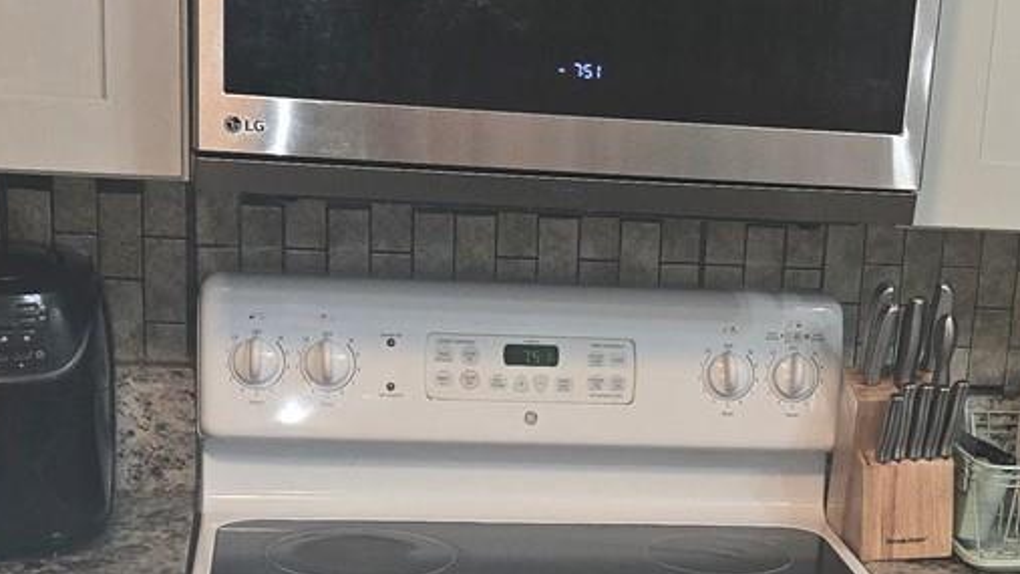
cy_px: 578
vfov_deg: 15.0
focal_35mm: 79
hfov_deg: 26.7
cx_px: 652
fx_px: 2136
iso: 100
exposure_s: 1/40
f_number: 1.8
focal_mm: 5.4
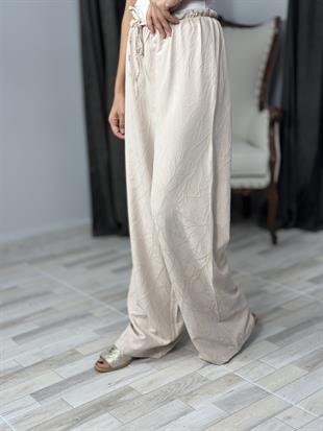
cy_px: 216
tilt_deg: -15.0
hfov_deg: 30.3
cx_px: 162
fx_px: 597
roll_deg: +2.5
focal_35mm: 48
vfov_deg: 39.6
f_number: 1.78
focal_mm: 6.86
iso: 80
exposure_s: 1/100
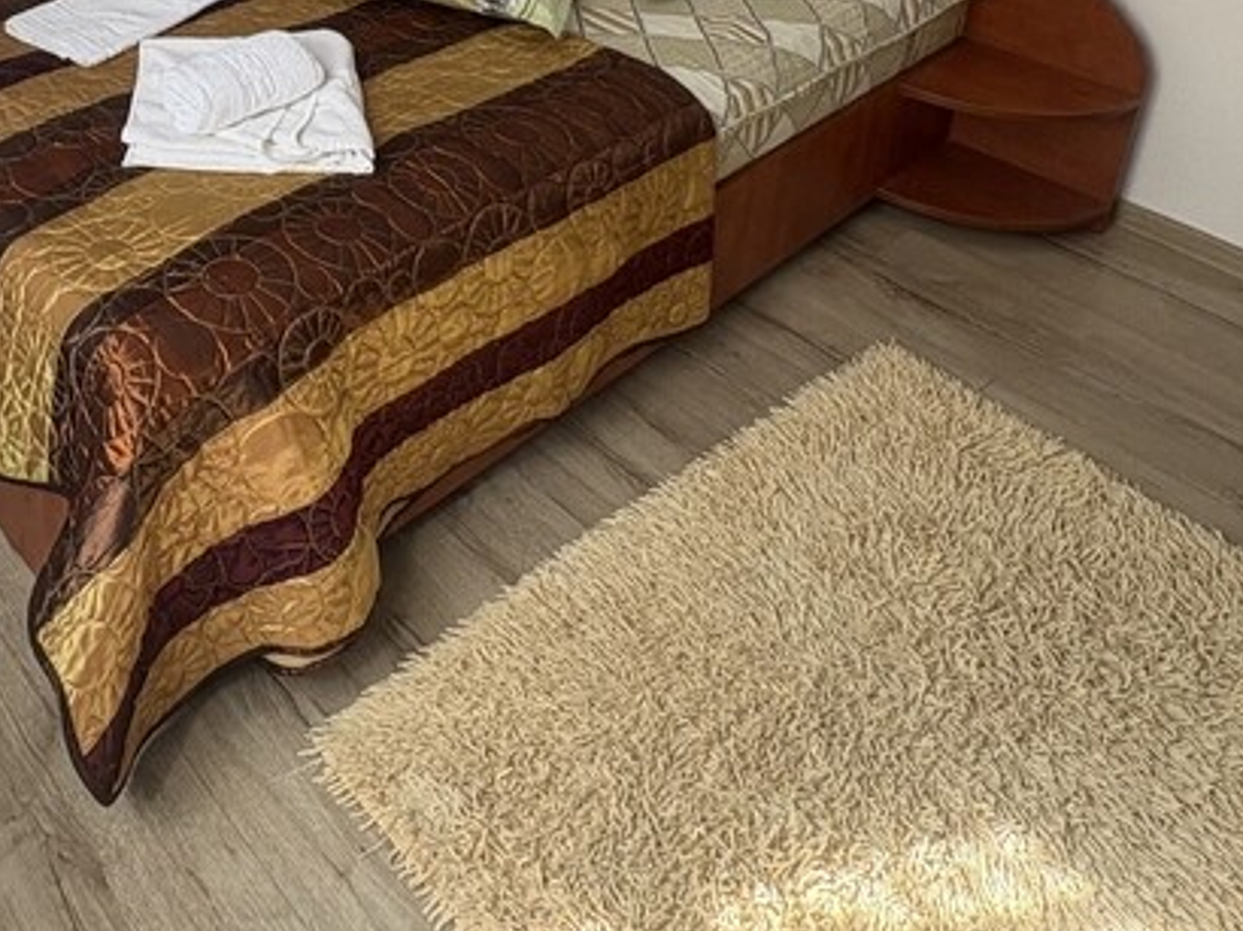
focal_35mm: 35
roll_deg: +0.3
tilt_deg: -18.2
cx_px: 243
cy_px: -109
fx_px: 1256
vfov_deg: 34.7
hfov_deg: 49.5
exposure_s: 1/99
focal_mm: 2.22
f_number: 2.2
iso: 100
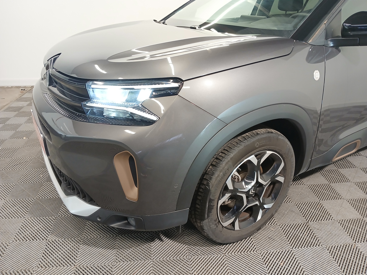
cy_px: 138
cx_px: 184
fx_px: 276
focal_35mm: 26
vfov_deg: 53.1
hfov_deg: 67.3
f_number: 1.8
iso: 250
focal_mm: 3.98
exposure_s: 1/50
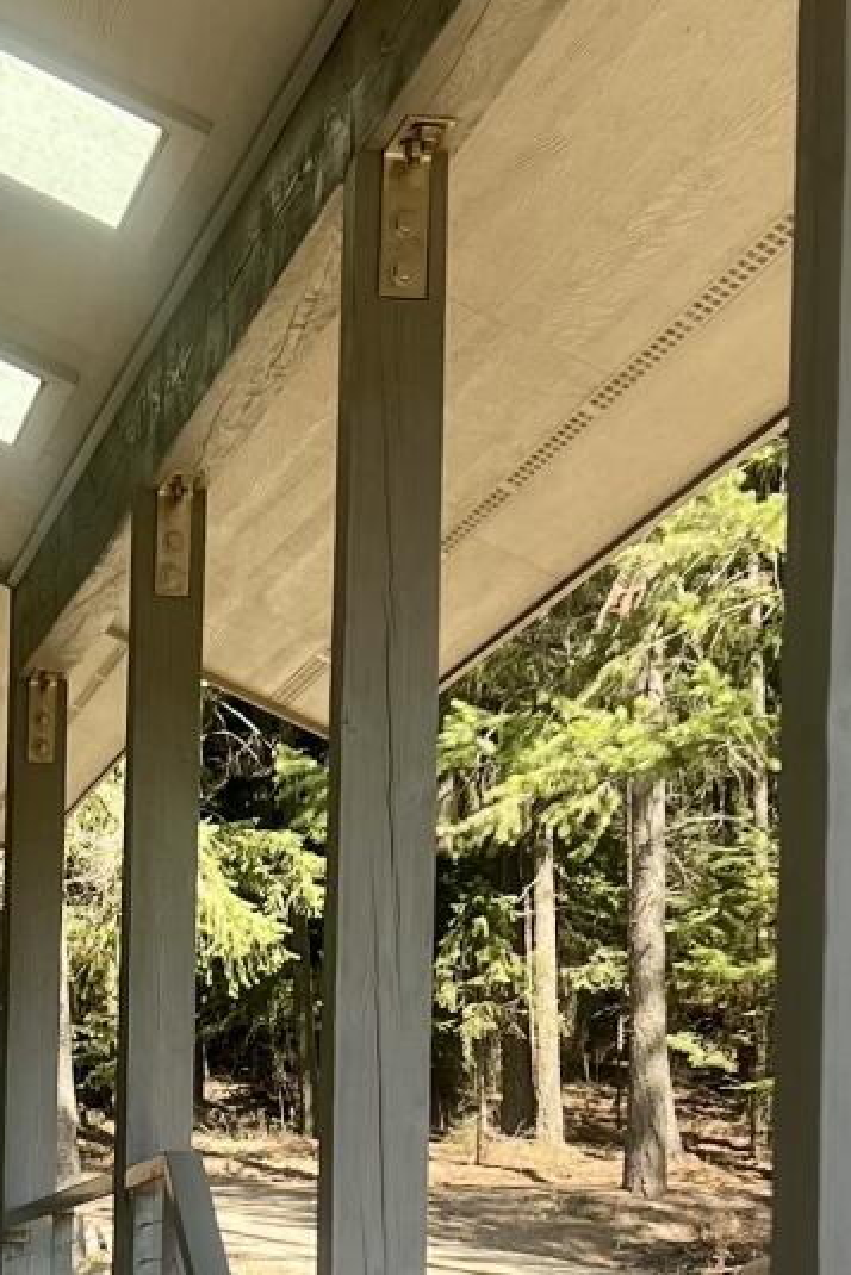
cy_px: 1182
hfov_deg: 13.5
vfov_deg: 19.8
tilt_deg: +3.2
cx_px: 110
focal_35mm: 101
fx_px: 3579
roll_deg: -0.6
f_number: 1.5
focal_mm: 5.7
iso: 50
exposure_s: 1/1038
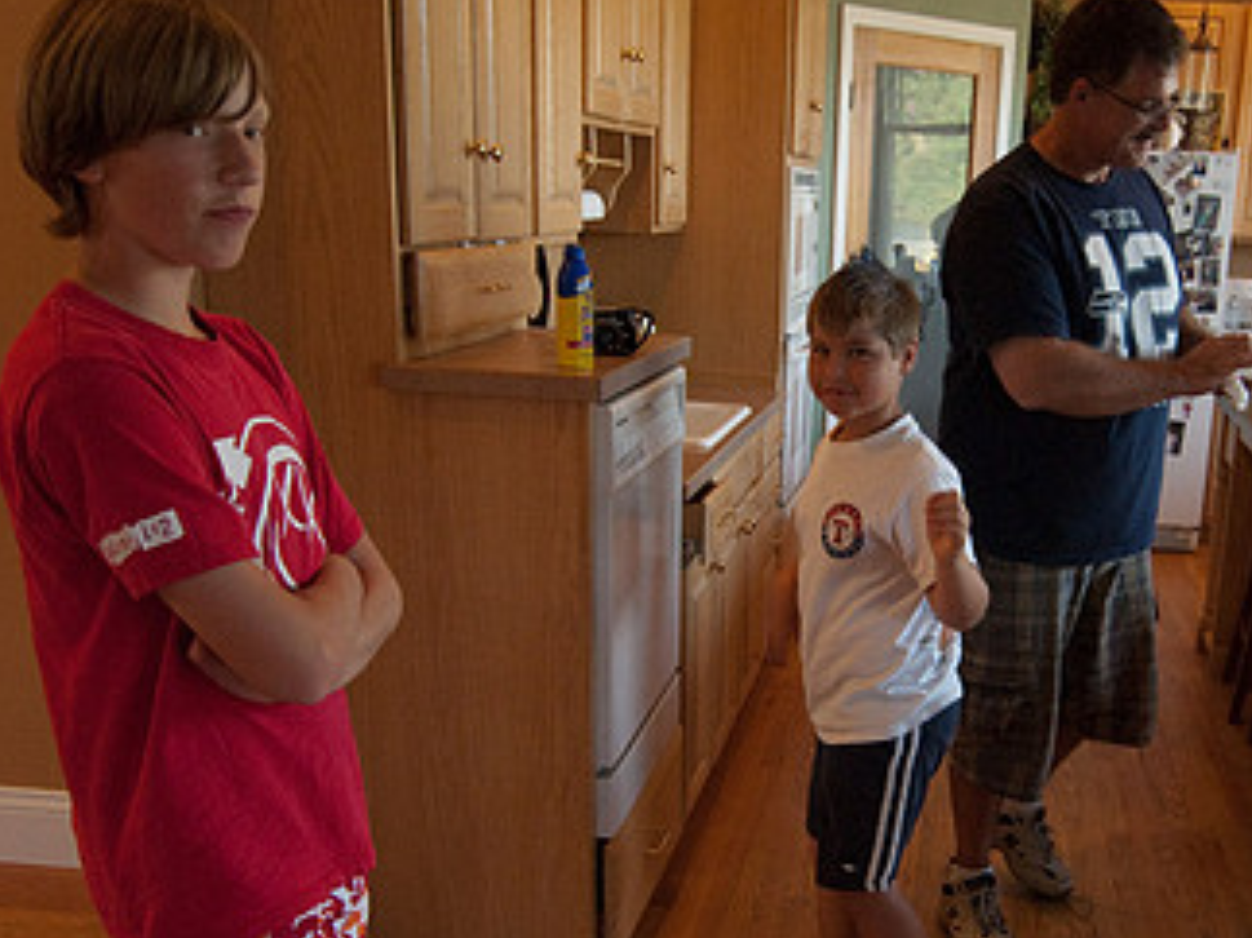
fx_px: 1405
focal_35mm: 39
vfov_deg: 36.6
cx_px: 892
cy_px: 609
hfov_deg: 46.8
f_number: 2.8
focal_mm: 15
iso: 800
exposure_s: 1/160
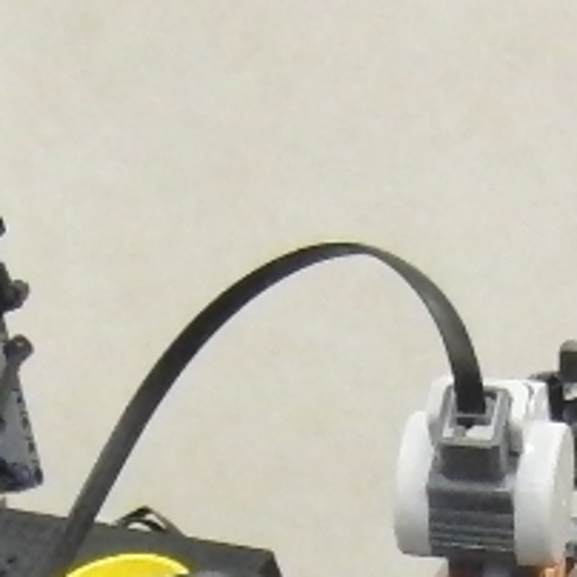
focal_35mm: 168
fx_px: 3168
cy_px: 863
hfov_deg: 10.4
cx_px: 249
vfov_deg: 10.1
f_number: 3.2
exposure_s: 1/40
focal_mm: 4.3
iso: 800
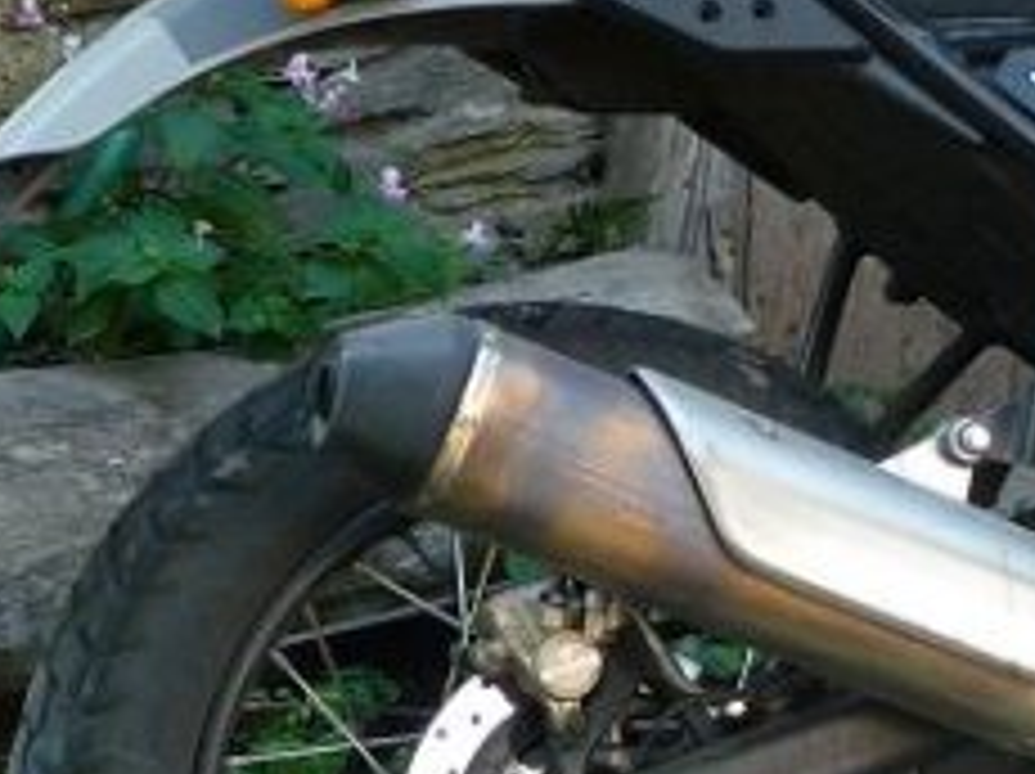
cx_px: 1368
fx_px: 4988
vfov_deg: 8.9
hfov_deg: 11.5
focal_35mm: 167
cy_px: 243
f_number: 4.2
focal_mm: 8
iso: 125
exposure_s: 1/30
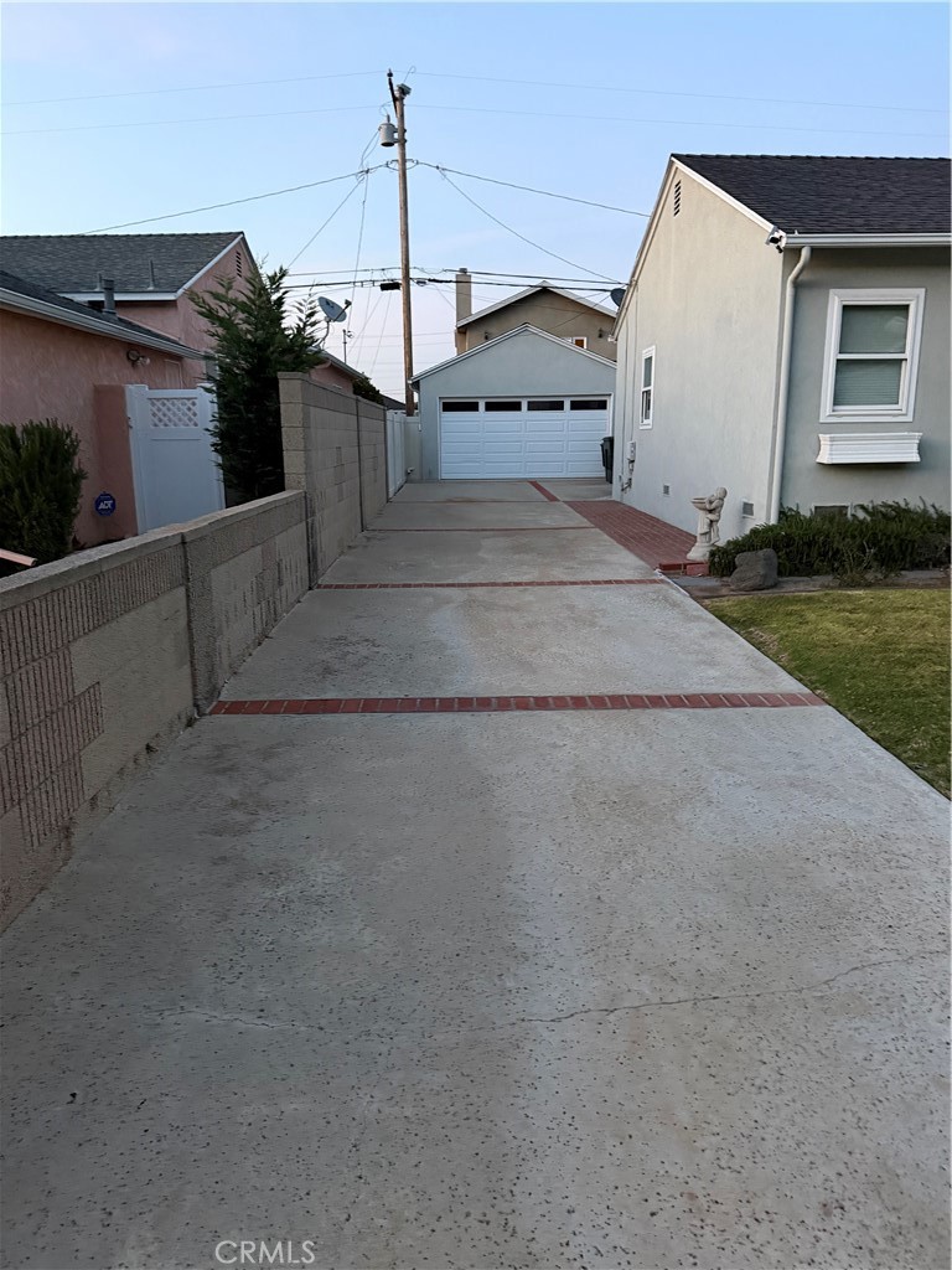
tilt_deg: -12.8
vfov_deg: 71.6
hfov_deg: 56.8
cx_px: 476
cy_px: 635
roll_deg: -2.0
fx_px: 880
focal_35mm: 24
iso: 800
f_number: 1.78
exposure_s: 1/40
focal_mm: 6.76
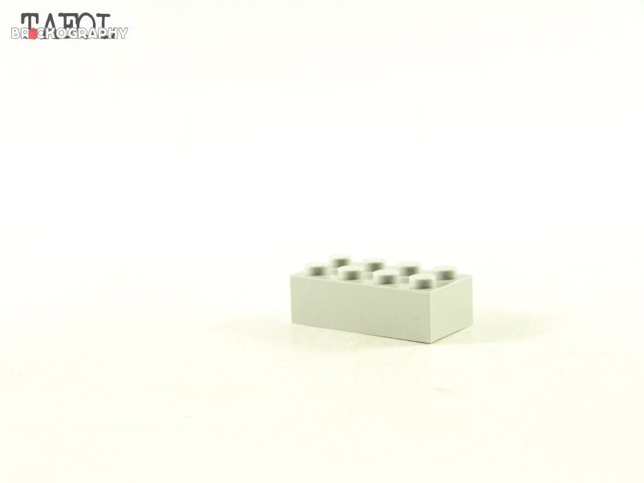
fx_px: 1526
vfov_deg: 18.0
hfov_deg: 23.8
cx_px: 322
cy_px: 242
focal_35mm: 82
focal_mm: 13.7
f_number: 3.2
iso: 400
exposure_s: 1/60
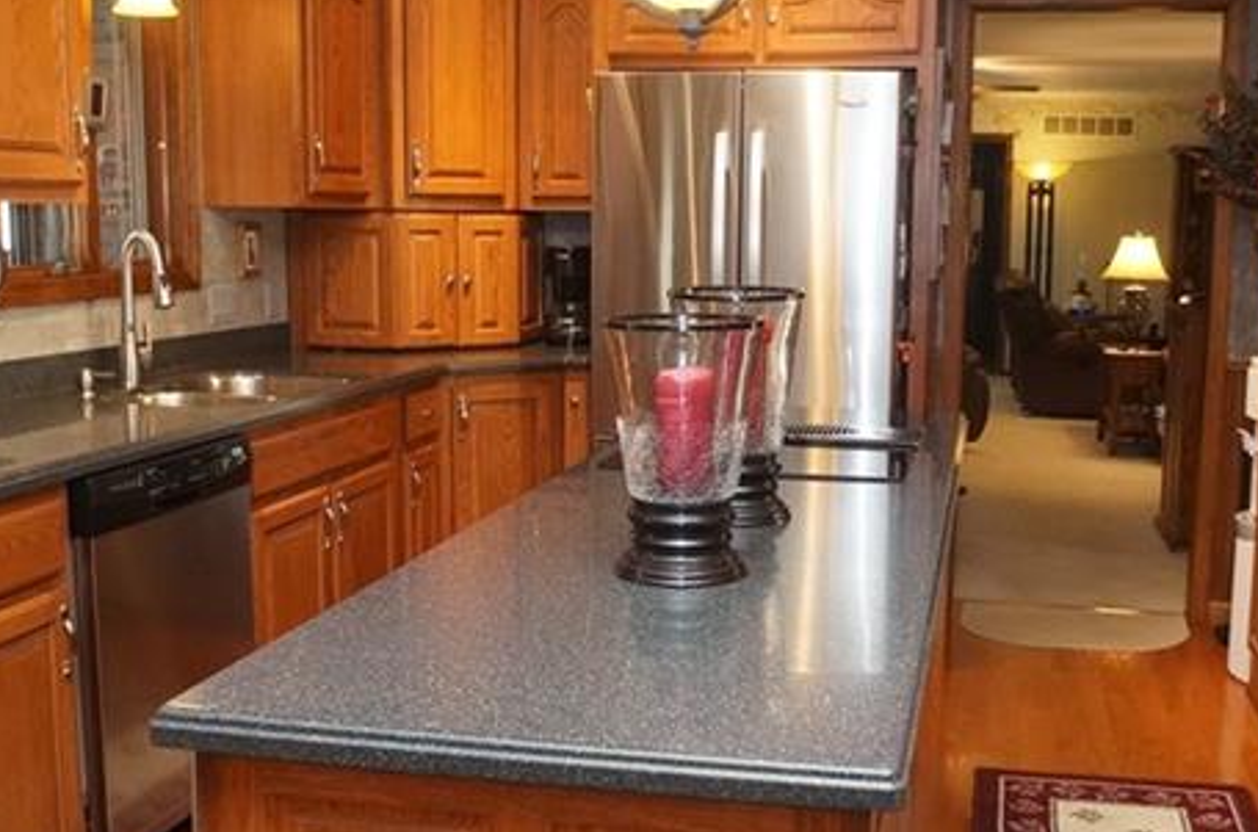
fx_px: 1882
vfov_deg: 24.9
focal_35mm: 54
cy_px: 473
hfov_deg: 36.9
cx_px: 675
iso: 800
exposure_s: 1/60
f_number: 4
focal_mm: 16
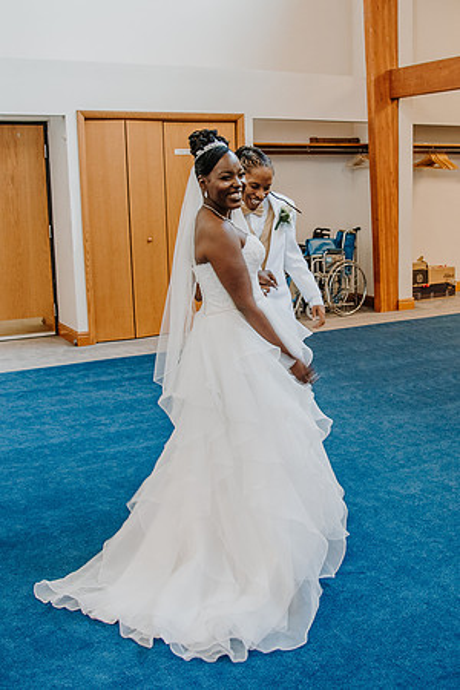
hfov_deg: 33.4
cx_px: 285
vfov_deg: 48.6
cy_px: 308
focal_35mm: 40
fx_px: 763
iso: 900
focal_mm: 24
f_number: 4
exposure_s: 1/60
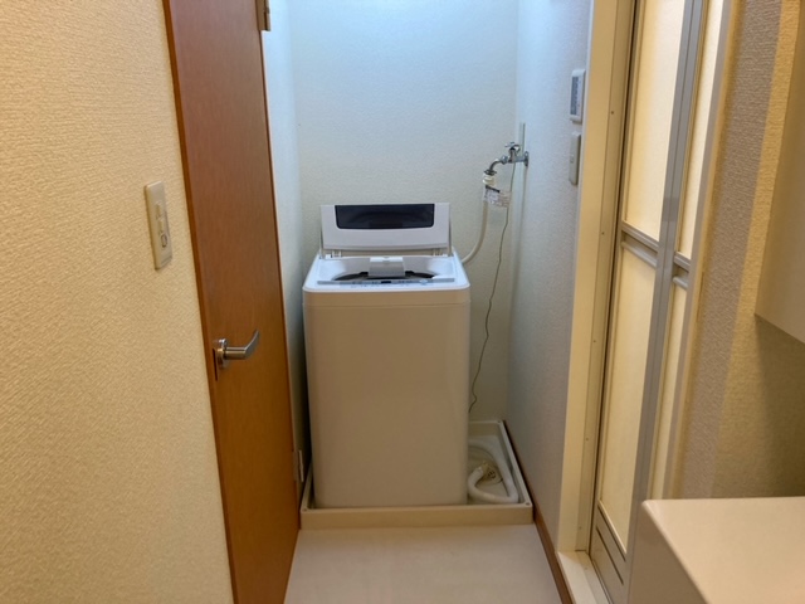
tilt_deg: -16.6
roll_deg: +1.4
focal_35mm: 28
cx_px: 402
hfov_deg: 63.4
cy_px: 302
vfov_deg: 49.7
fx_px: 651
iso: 160
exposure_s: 1/50
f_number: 1.8
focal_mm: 3.99
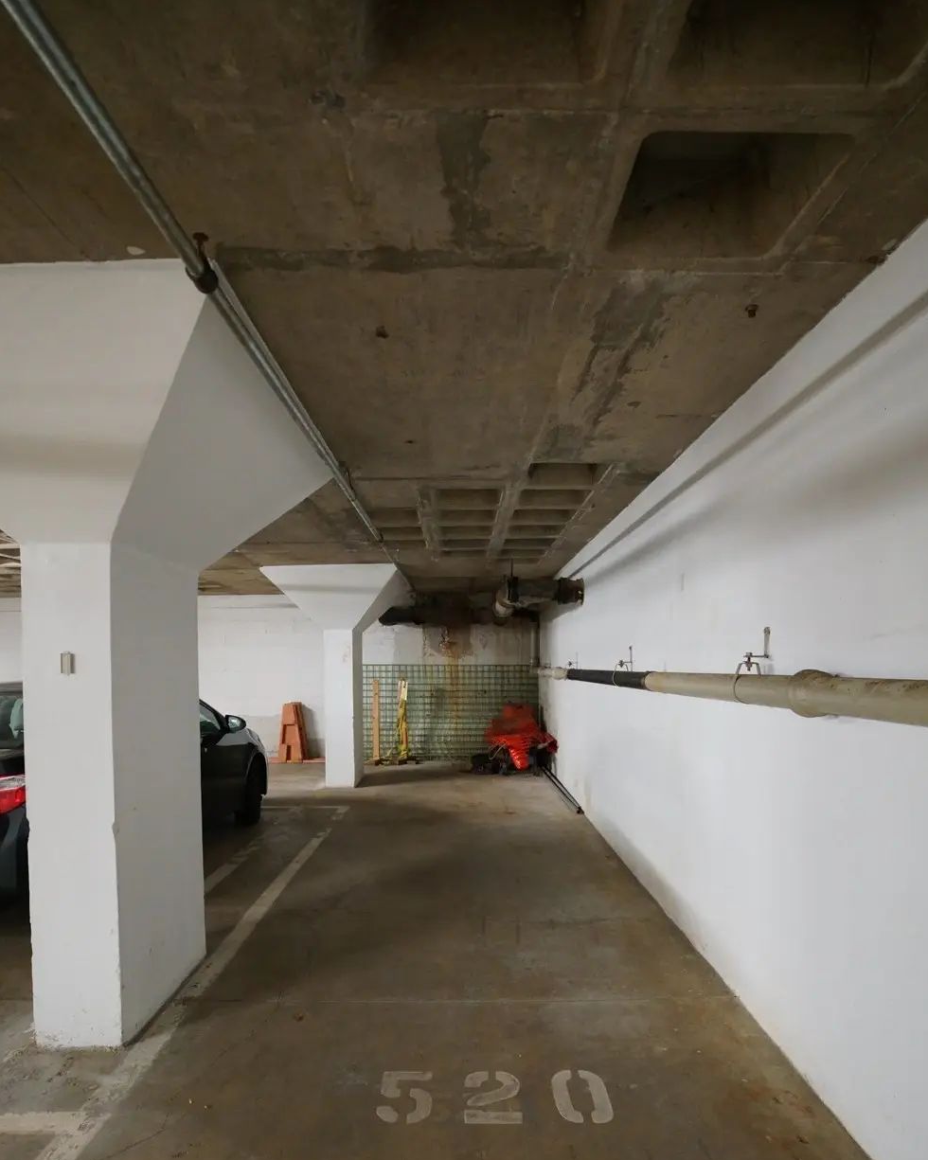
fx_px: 687
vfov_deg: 79.4
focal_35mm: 20
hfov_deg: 68.1
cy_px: 696
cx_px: 469
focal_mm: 17
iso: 2000
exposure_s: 1/60
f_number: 2.8
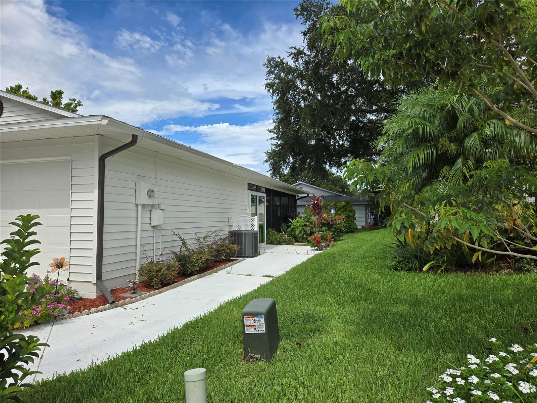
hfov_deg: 73.9
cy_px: 202
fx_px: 357
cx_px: 268
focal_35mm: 23
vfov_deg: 58.9
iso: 25
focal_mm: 5.4
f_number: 1.8
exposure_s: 1/1983
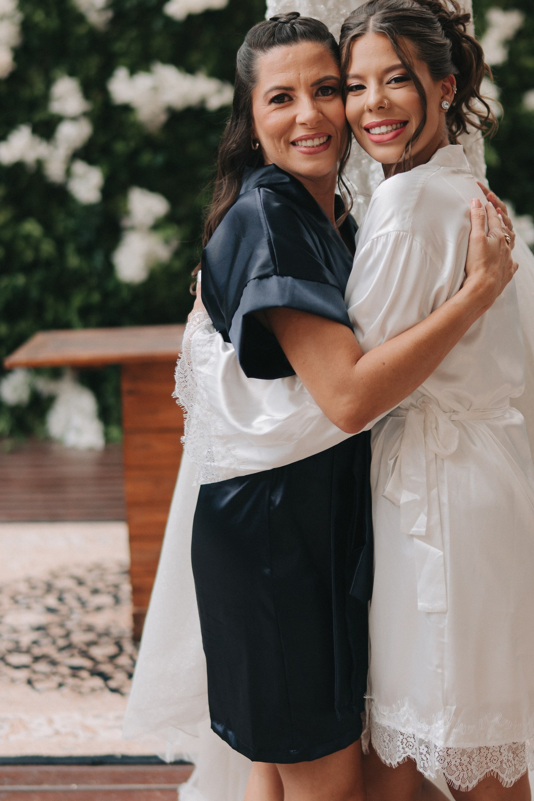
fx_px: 1580
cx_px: 349
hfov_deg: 19.1
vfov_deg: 28.4
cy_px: 347
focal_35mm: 71
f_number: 1.2
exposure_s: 1/400
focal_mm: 35
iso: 80
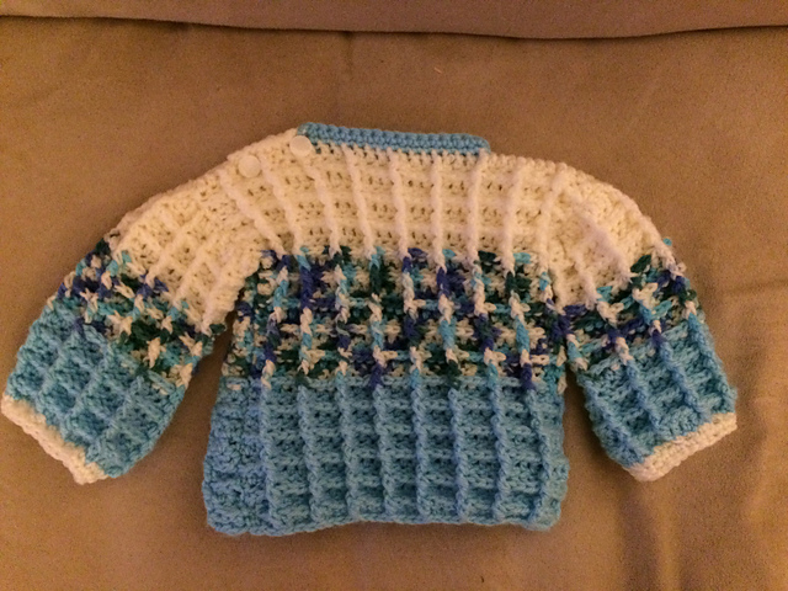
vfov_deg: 48.2
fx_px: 660
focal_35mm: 29
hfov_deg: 61.7
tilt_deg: -84.2
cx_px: 394
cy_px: 296
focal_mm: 4.15
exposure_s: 1/15
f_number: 2.2
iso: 400
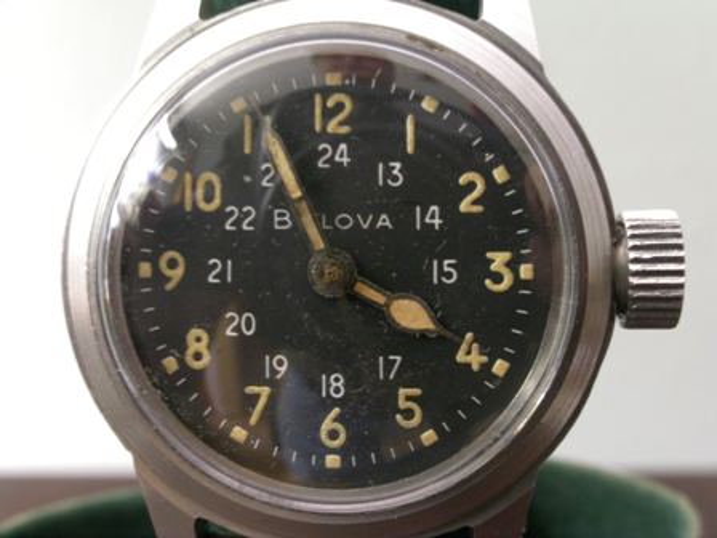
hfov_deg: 31.7
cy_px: 269
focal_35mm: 61
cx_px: 358
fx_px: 1263
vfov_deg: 24.0
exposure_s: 2.92
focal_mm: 12.6
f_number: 6.6
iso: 200
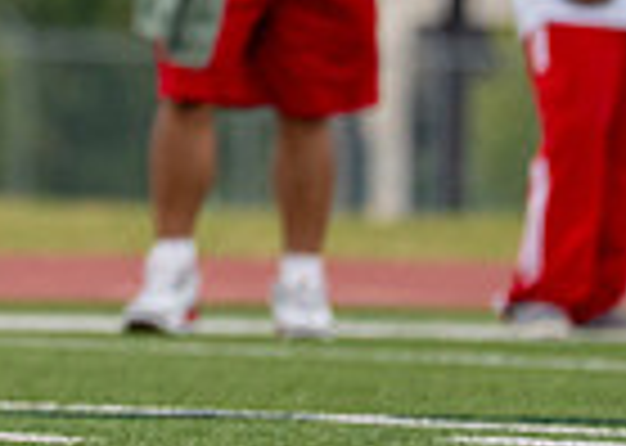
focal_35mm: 1344
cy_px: -369
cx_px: -764
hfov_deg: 1.5
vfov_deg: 1.1
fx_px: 23872
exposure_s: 1/2000
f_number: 2.8
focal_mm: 200
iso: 400
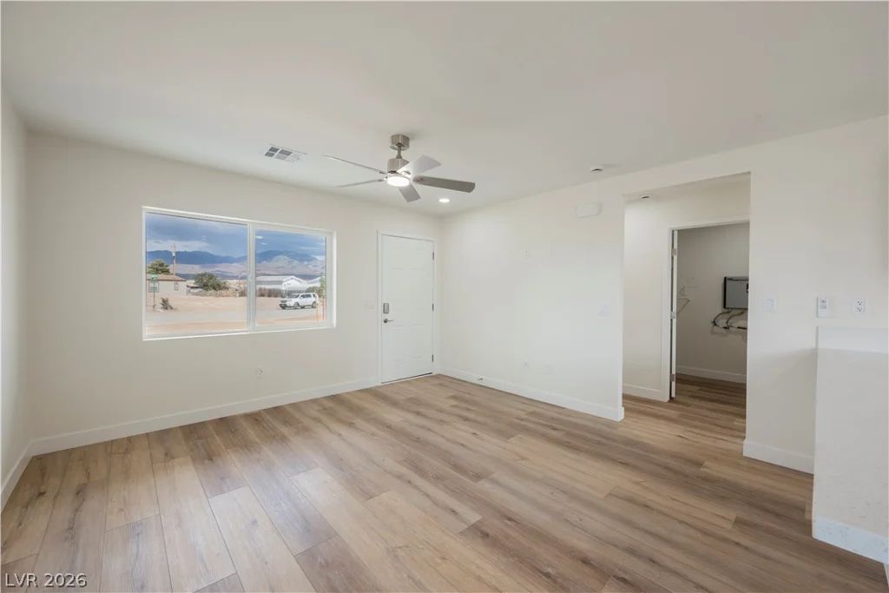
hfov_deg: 104.2
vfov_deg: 81.2
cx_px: 444
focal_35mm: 14
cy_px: 296
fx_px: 346
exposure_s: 1/500
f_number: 8
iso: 400
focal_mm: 14
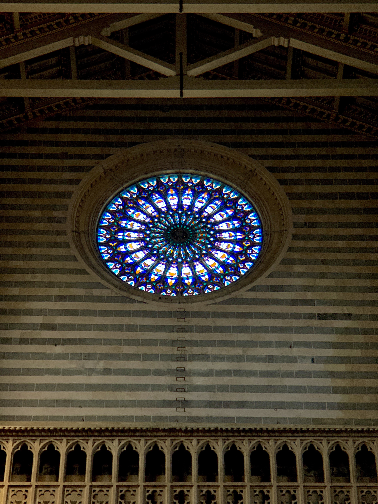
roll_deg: +0.4
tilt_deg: +40.6
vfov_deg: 36.8
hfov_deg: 28.0
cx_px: 189
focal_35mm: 52
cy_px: 252
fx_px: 757
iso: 64
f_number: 2.4
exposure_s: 1/122
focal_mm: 6
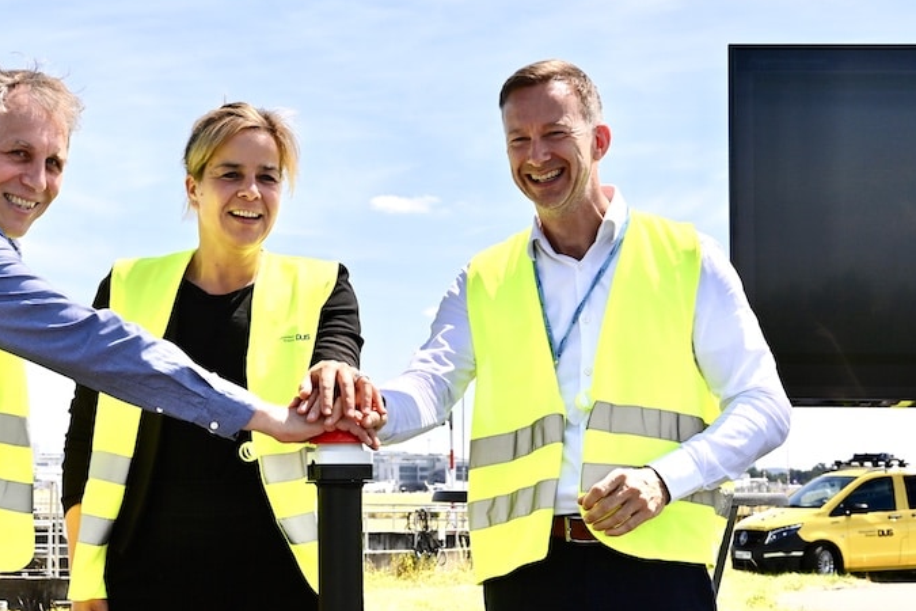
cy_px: 297
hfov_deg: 23.7
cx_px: 247
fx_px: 2163
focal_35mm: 85
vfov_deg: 16.1
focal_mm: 56
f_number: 11
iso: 100
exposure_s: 1/160
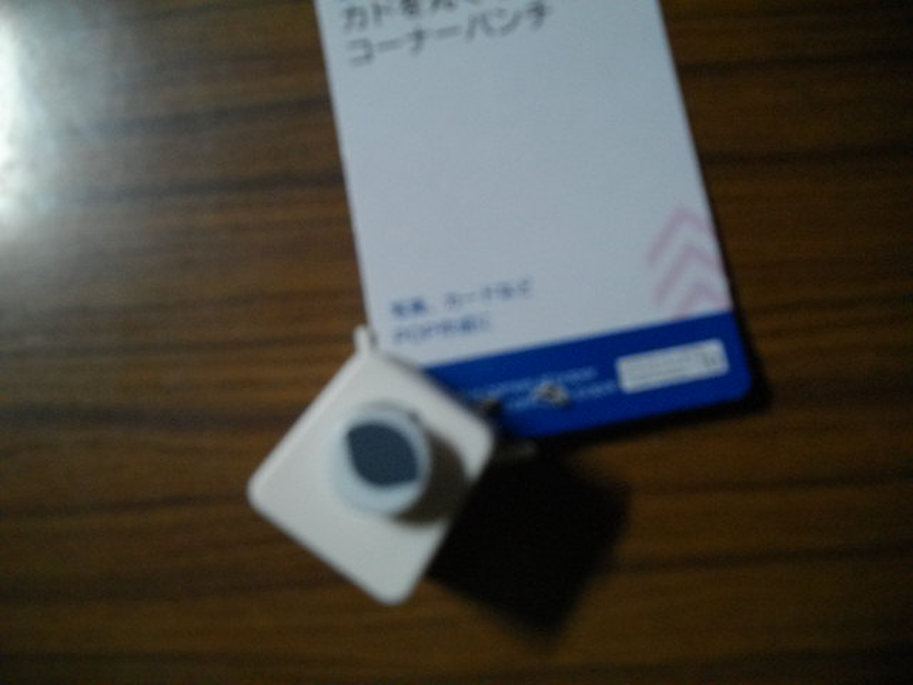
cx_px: 456
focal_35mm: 31
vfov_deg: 45.4
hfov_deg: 58.4
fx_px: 818
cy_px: 342
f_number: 2.9
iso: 288
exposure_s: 1/50
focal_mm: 5.7
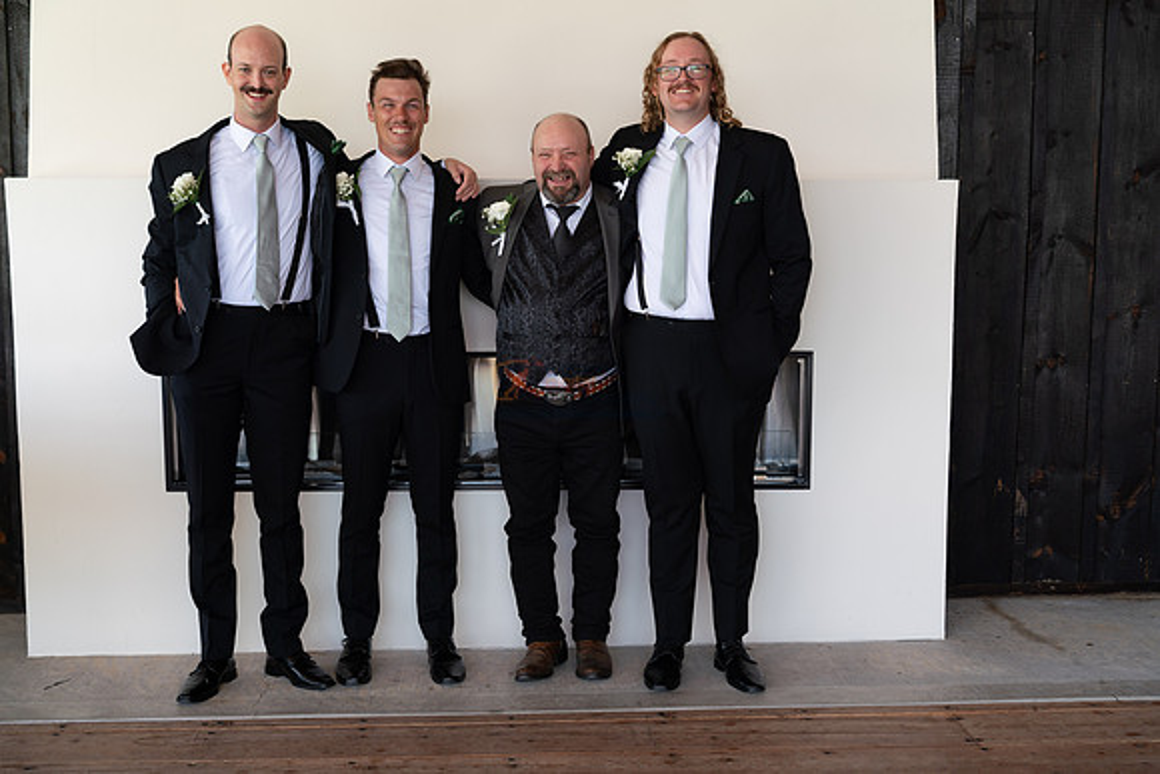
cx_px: 580
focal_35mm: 42
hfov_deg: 46.4
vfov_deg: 31.9
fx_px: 1354
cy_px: 387
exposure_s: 1/400
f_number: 3.2
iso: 400
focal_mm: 42
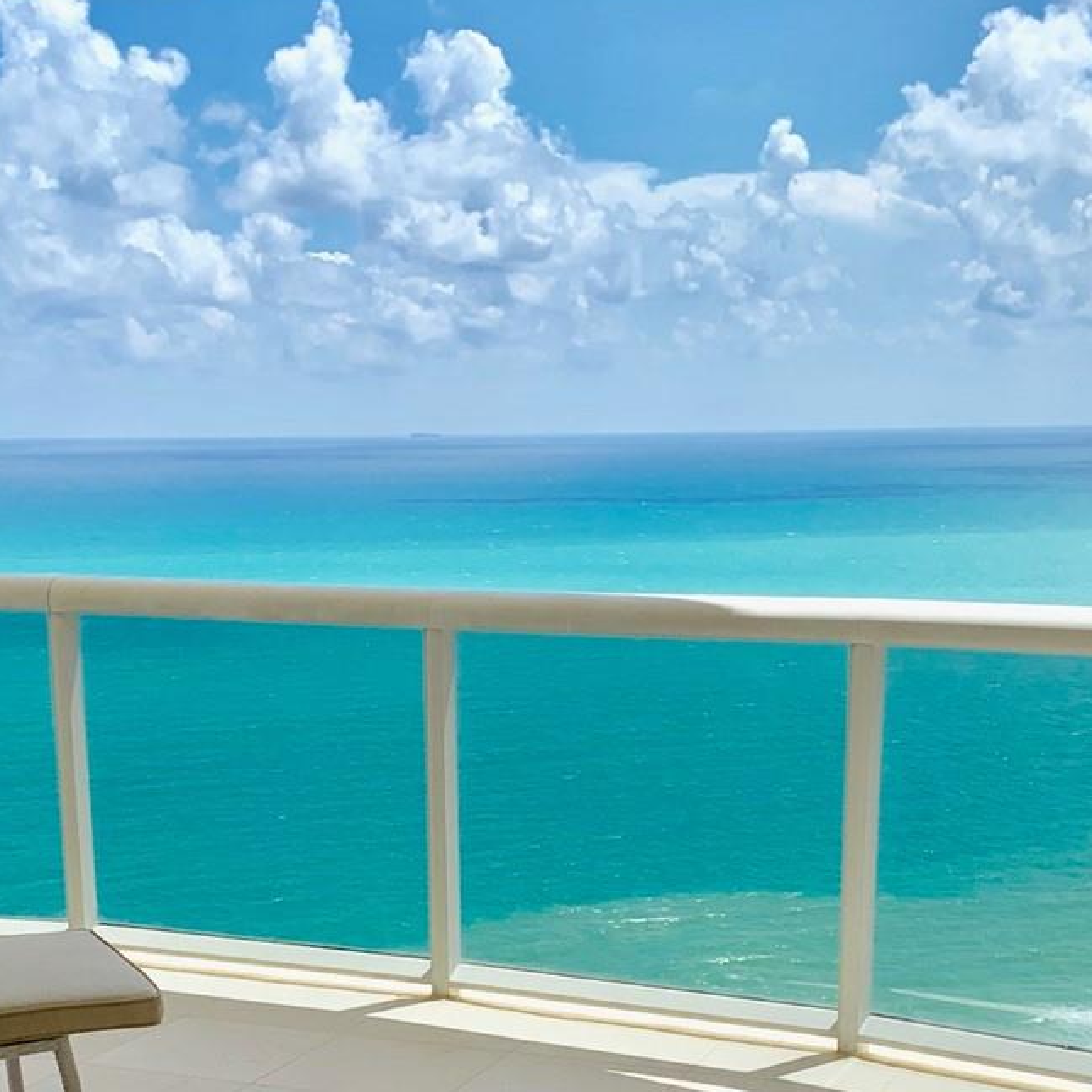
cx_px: 554
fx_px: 2034
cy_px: 999
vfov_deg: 28.8
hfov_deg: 30.0
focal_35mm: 57
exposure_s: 1/2208
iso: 25
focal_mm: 4.25
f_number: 1.8
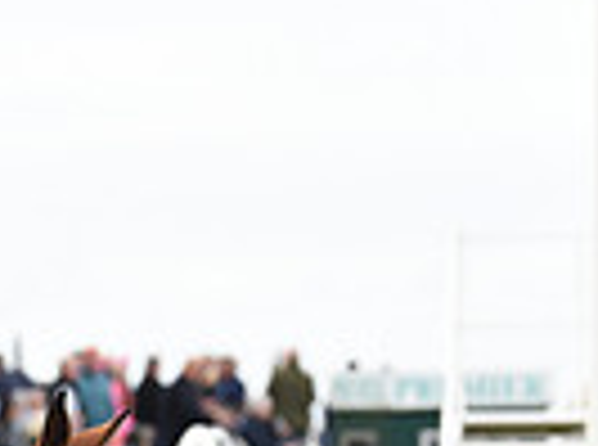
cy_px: 804
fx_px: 8408
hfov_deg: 4.1
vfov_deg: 3.0
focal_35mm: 488
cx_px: -211
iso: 640
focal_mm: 116
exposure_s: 1/640
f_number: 4.5
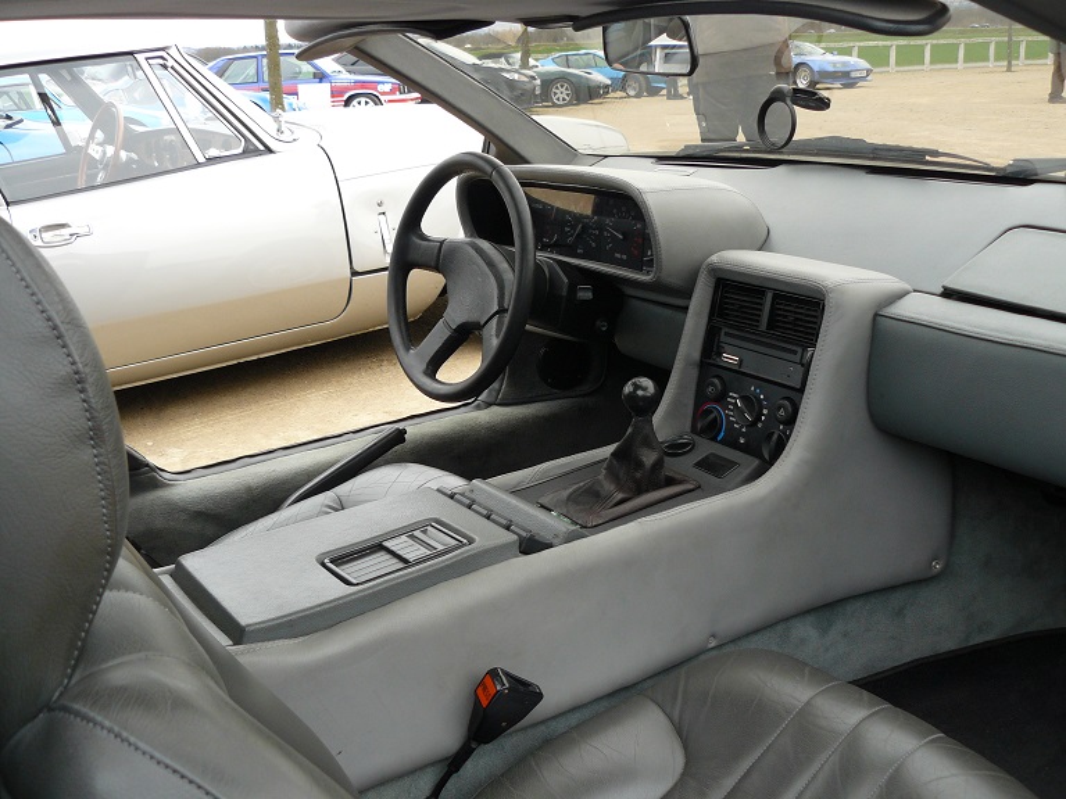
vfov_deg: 39.7
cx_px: 533
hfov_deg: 51.4
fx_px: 1109
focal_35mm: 36
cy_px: 400
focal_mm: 6
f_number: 3.2
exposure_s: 1/125
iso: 100
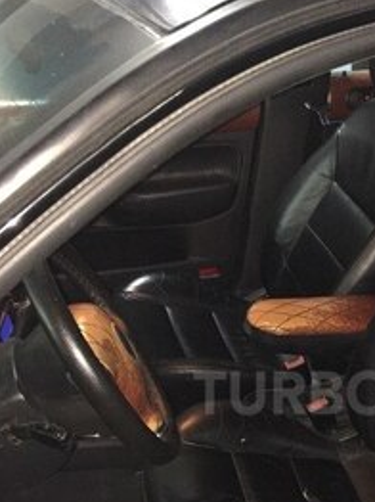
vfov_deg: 34.0
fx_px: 796
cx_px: 341
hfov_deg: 25.6
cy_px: 393
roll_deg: -1.2
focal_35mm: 55
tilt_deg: -35.8
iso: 320
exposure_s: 1/17
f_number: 2.2
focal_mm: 4.15
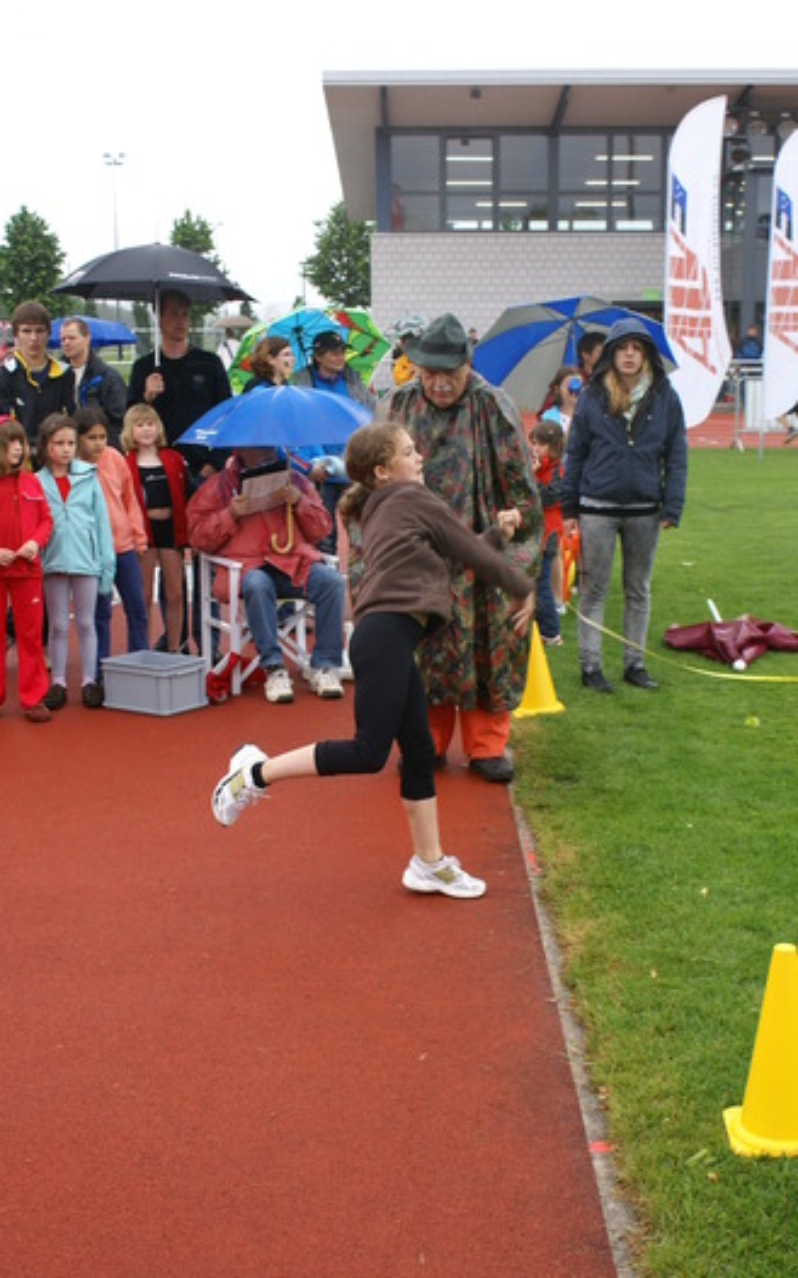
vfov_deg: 42.7
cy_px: 652
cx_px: 400
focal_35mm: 47
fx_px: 1637
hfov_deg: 27.4
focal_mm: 30
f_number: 5
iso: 100
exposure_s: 1/125
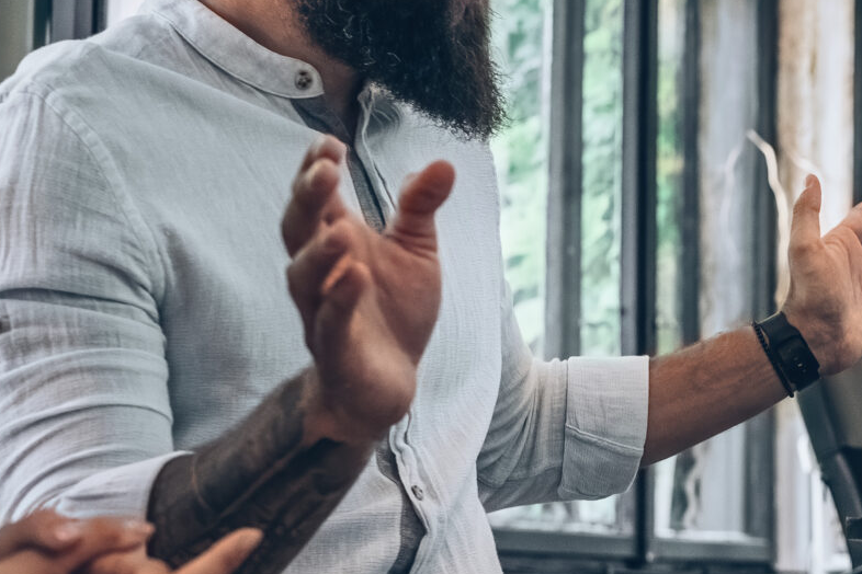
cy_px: 438
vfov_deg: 12.0
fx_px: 2729
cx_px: 1177
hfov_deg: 16.7
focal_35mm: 114
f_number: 2.8
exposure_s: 1/250
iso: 1000
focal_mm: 35
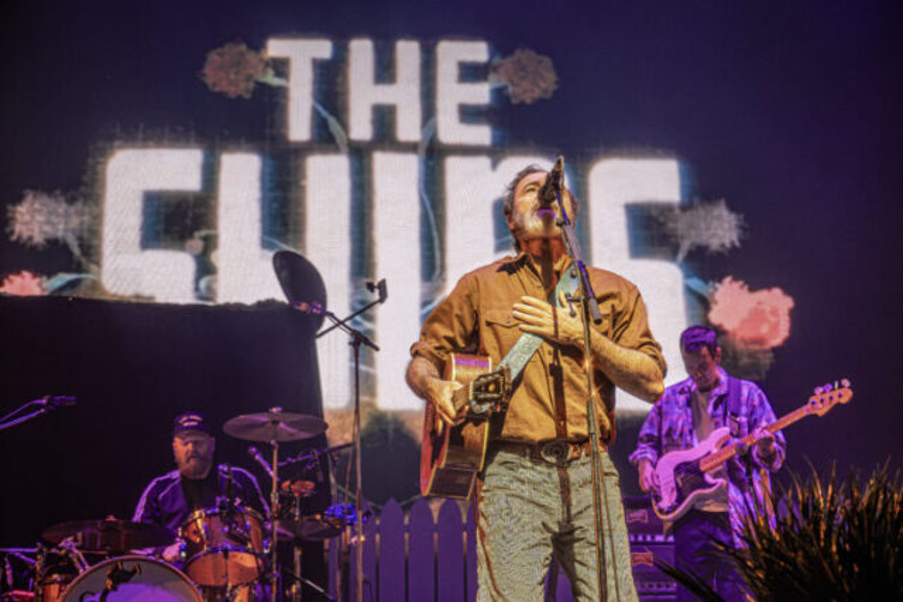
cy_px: 301
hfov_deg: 34.5
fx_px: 1455
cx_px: 452
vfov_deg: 23.4
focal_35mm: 58
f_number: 5.6
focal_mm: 58
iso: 1600
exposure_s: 1/125
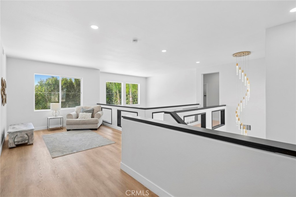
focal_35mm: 16
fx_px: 131
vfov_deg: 73.7
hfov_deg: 96.8
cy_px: 98
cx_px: 148
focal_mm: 16
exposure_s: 1/25
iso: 200
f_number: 8
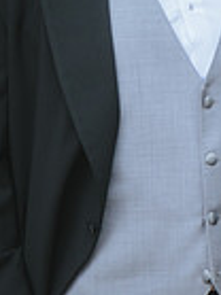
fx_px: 1645
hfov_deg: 7.7
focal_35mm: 193
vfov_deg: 10.2
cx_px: 129
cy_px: 28
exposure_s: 1/250
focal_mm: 62
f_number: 2.8
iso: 250
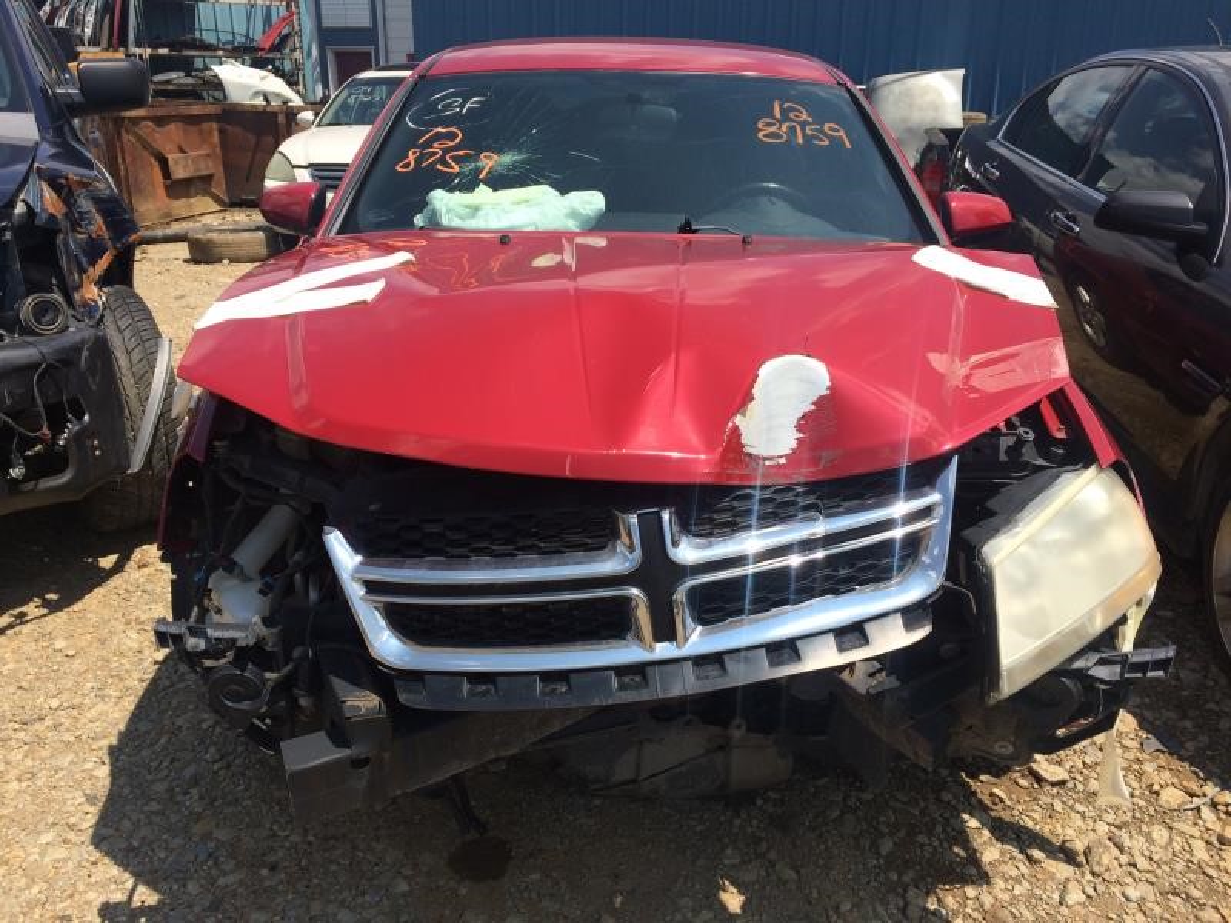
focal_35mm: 29
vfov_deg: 48.2
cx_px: 616
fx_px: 1031
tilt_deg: -15.5
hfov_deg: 61.7
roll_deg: -1.8
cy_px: 462
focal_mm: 4.15
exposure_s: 1/2160
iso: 32
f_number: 2.2
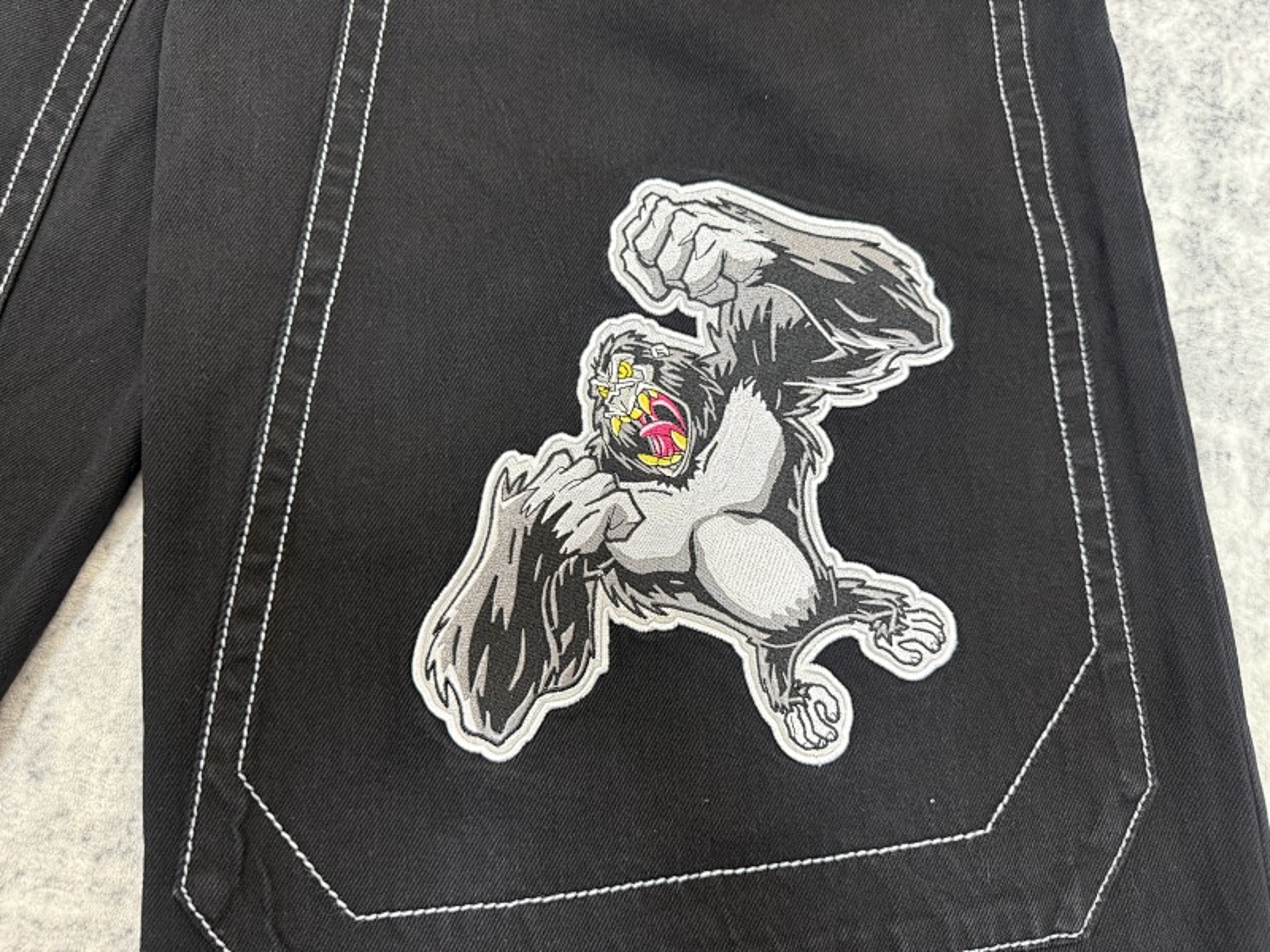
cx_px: 635
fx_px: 881
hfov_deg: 71.6
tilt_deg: -76.9
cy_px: 476
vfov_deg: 56.8
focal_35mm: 24
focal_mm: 6.76
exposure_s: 1/60
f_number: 1.78
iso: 250
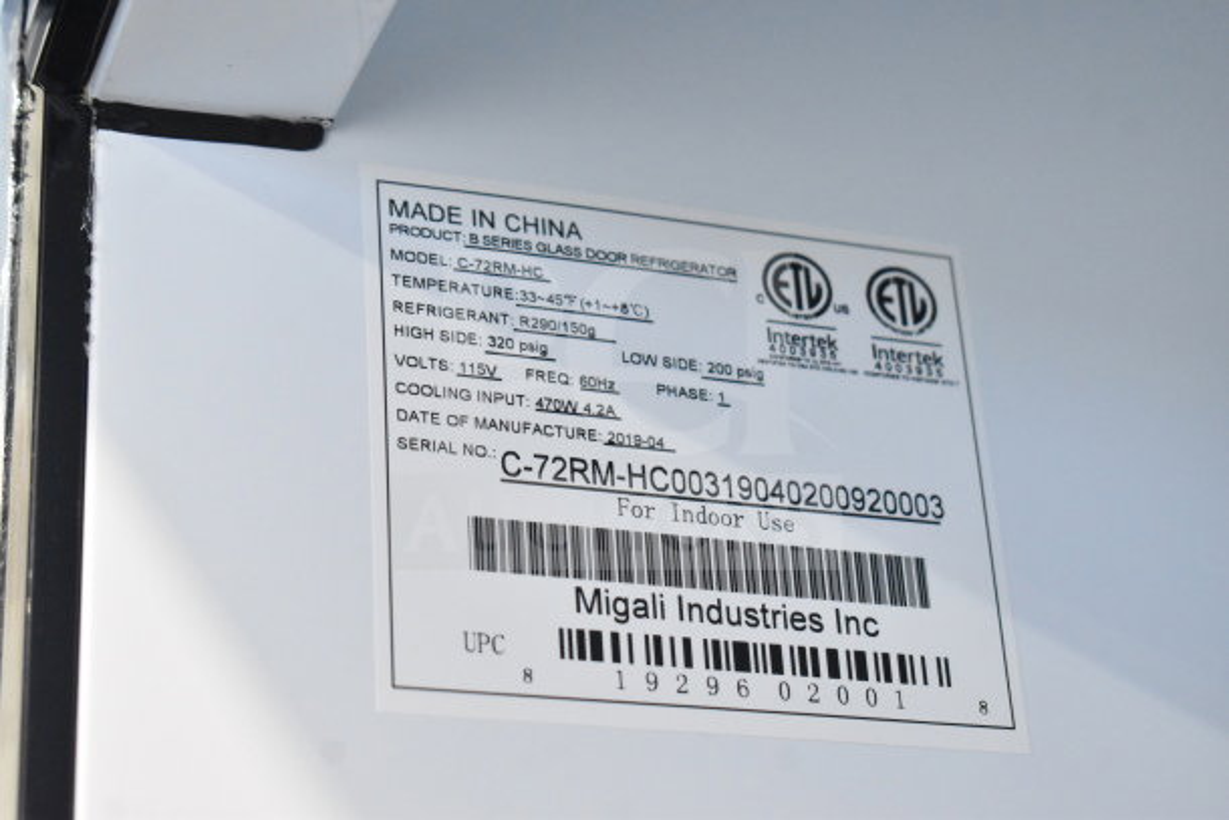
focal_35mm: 78
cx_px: 614
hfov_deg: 26.0
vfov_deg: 17.5
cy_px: 410
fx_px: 2663
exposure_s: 1/160
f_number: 6.3
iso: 6400
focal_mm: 52
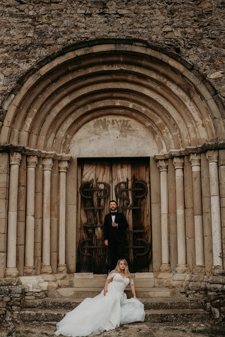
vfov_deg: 54.4
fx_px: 328
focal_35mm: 35
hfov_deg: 37.9
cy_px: 168
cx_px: 112
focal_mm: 35
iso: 200
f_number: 2.2
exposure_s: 1/1000
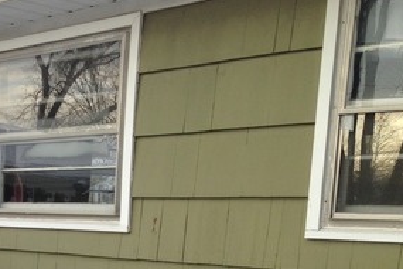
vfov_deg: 16.8
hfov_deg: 24.9
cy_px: 337
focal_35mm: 77
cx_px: -13
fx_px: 862
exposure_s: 1/602
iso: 50
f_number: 2.4
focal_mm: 4.12
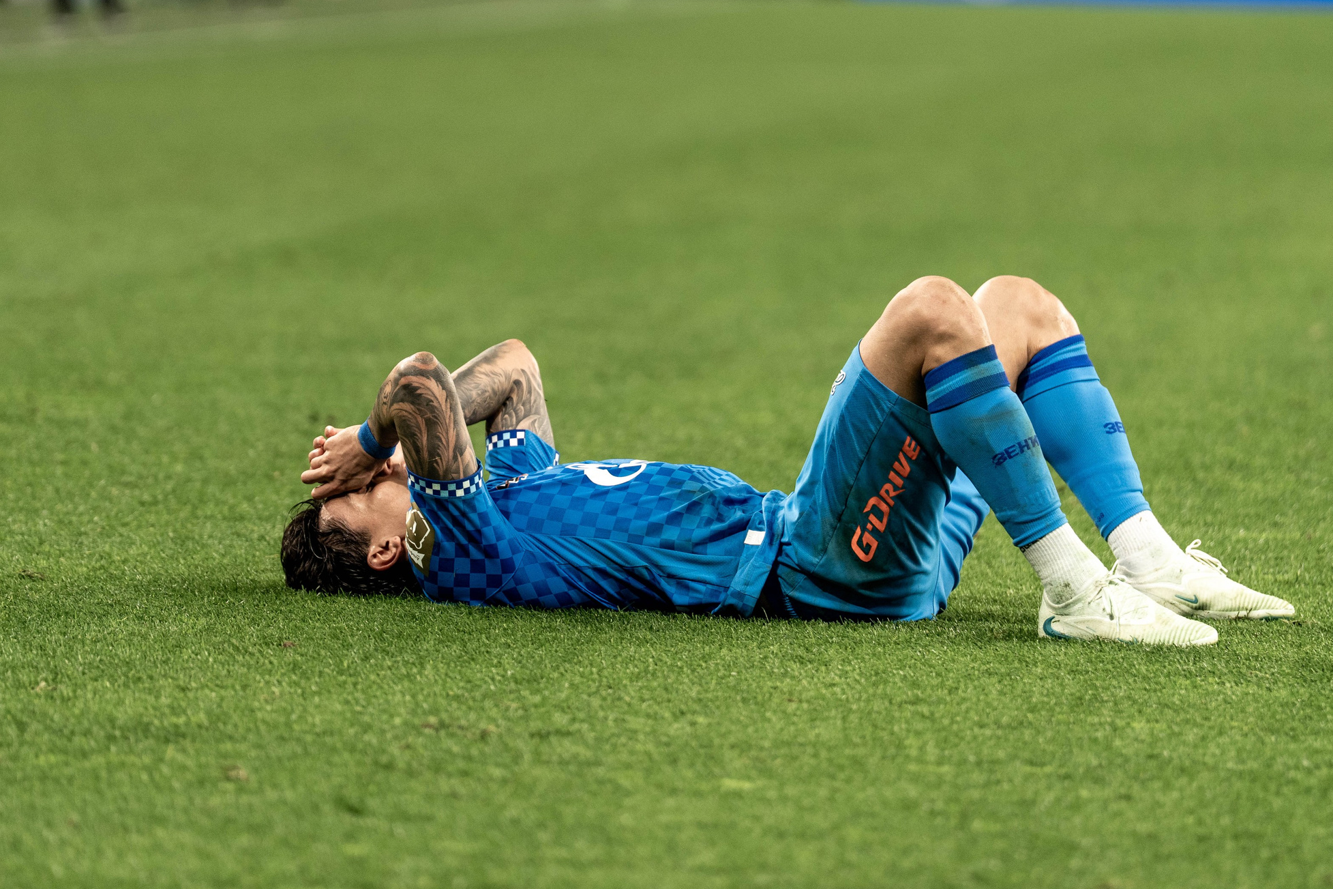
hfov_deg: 7.1
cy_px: 293
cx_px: 614
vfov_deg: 4.8
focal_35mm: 289
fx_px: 10699
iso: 1000
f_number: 2.8
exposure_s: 1/1000
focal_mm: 200
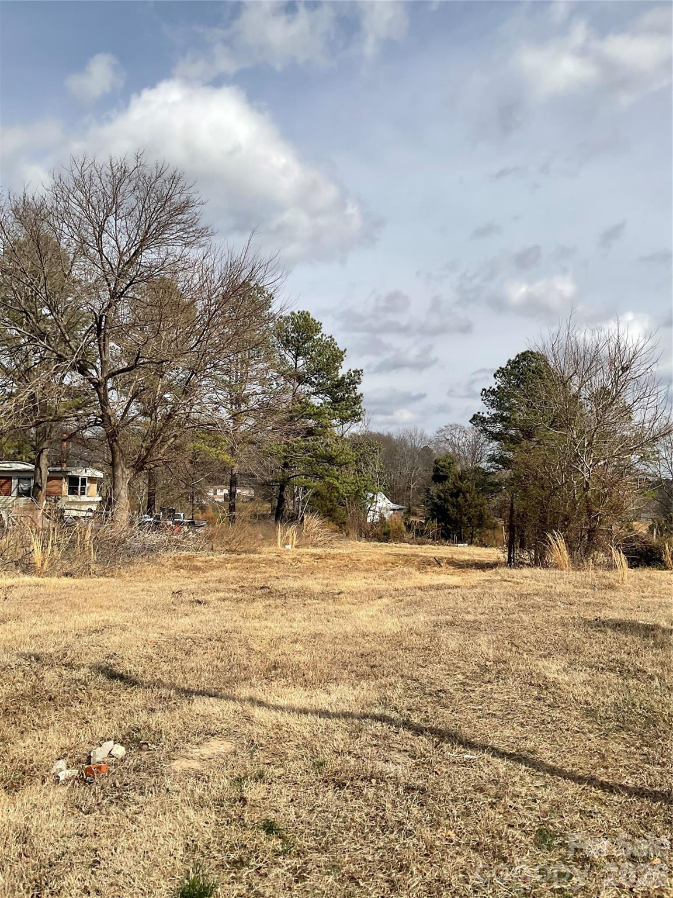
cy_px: 449
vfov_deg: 61.7
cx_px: 336
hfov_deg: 48.2
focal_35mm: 29
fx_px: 752
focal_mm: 3
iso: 16
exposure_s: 1/3322
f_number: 1.8
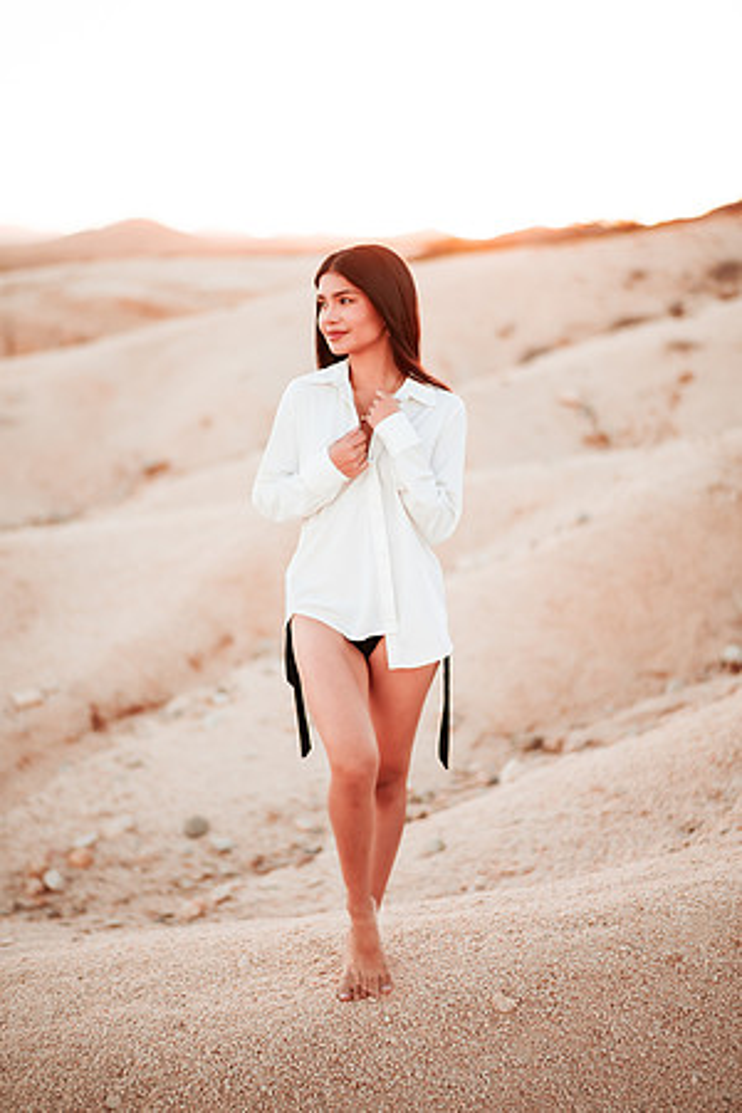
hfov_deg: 23.4
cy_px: 556
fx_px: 1793
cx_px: 371
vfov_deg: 34.5
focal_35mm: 58
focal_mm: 58
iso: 160
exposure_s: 1/800
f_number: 1.4
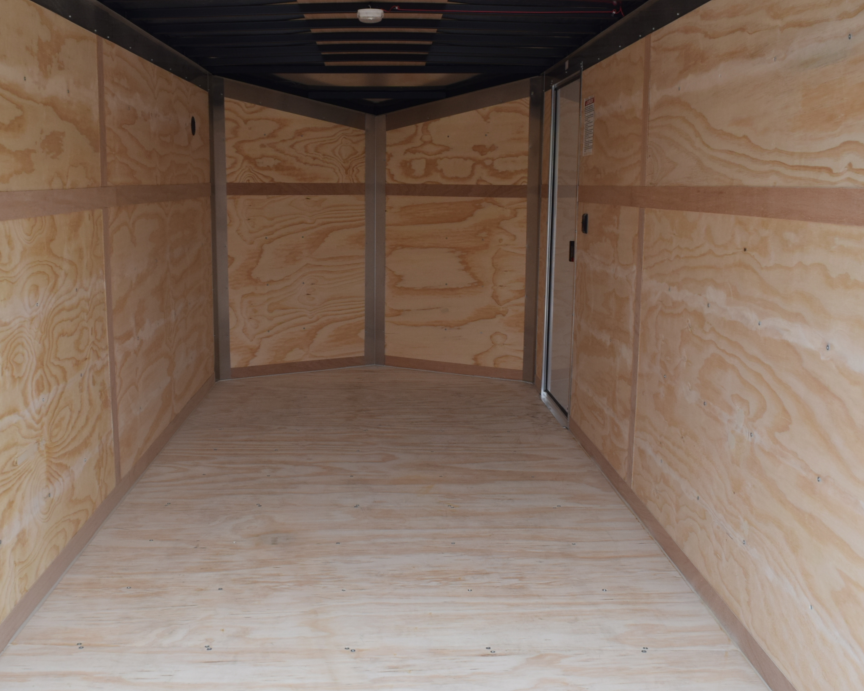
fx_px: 946
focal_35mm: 37
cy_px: 341
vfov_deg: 40.1
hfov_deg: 48.9
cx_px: 363
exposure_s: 1/200
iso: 400
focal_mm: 18
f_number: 7.1
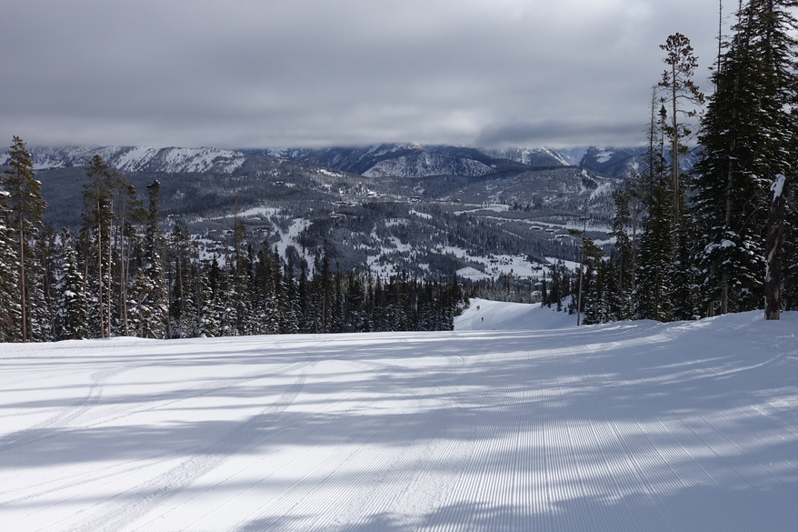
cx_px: 454
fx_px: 776
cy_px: 279
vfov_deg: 37.8
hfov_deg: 54.3
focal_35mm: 35
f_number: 5.6
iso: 125
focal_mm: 8.8
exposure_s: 1/125
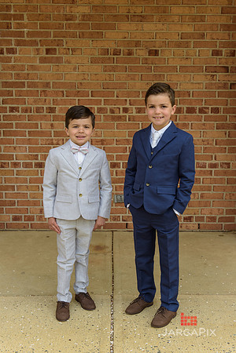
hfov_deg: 26.0
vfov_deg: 38.2
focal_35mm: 52
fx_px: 511
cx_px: 118
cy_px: 176
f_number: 4
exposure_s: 1/320
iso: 250
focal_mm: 52
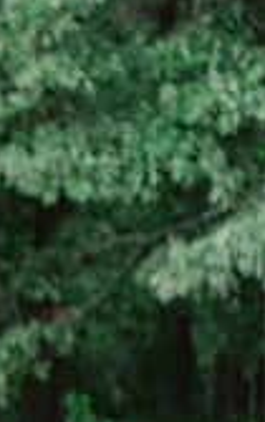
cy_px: 452
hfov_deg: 1.5
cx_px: -357
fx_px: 10091
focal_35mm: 877
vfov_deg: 2.4
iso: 250
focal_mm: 200
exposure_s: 1/250
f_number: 2.8
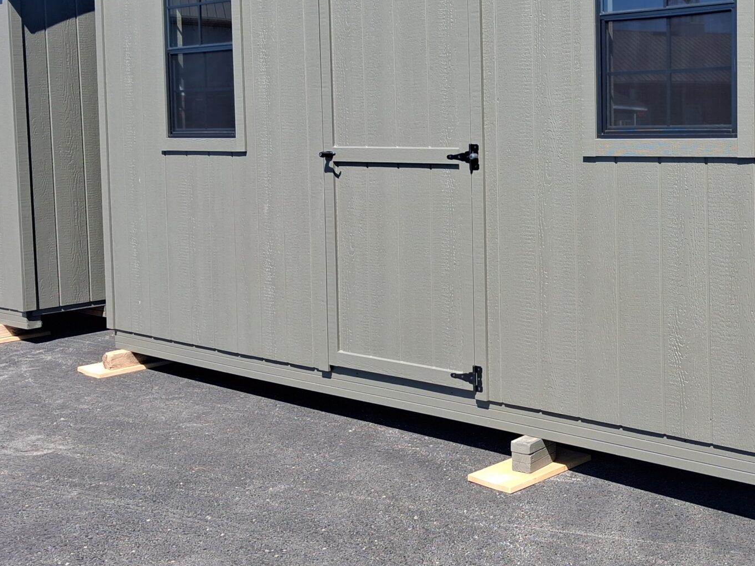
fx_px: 1112
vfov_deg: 28.2
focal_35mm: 51
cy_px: 148
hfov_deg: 36.4
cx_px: 587
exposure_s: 1/257
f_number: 1.8
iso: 25
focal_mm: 4
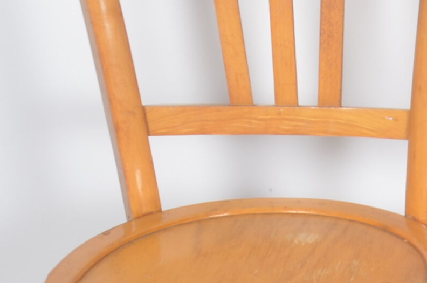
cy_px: 323
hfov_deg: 11.5
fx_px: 1989
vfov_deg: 8.1
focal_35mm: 168
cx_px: 724
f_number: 11
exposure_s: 1/125
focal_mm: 24
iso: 100
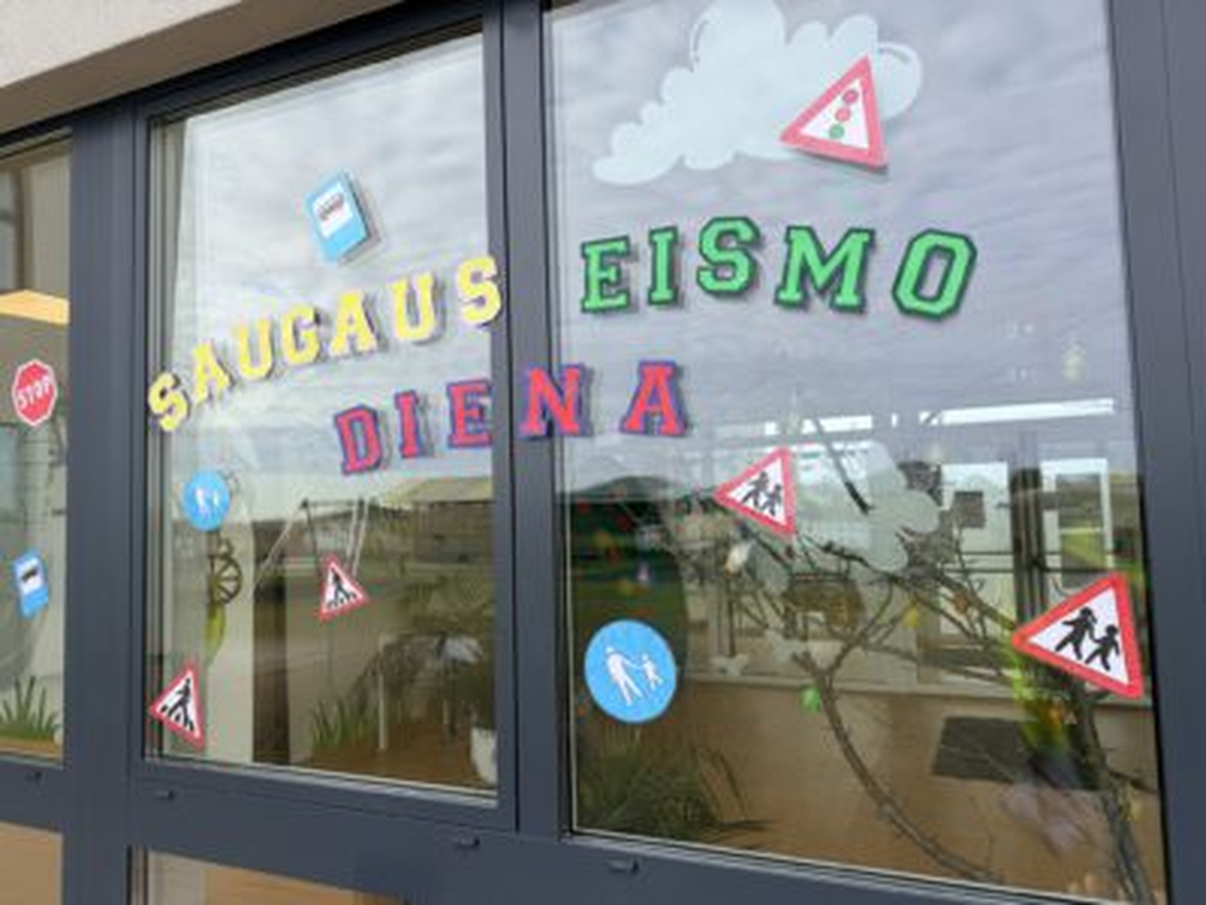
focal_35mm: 24
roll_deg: +1.5
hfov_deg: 71.6
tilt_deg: +1.6
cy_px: 452
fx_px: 836
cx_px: 603
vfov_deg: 56.8
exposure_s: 1/1271
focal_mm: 6.76
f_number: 1.78
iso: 80
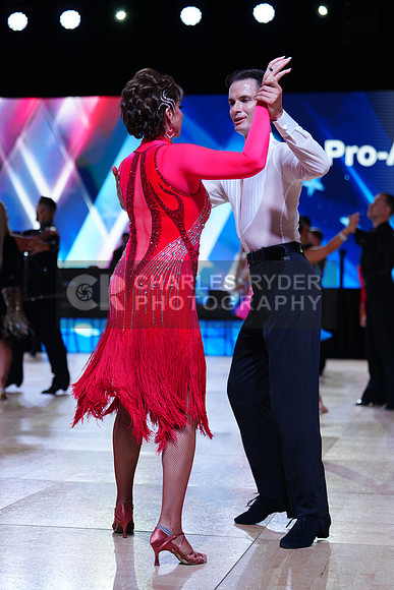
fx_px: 1214
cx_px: 197
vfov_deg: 27.3
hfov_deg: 18.4
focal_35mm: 74
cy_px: 295
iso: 400
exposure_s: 1/400
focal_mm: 74
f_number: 2.8
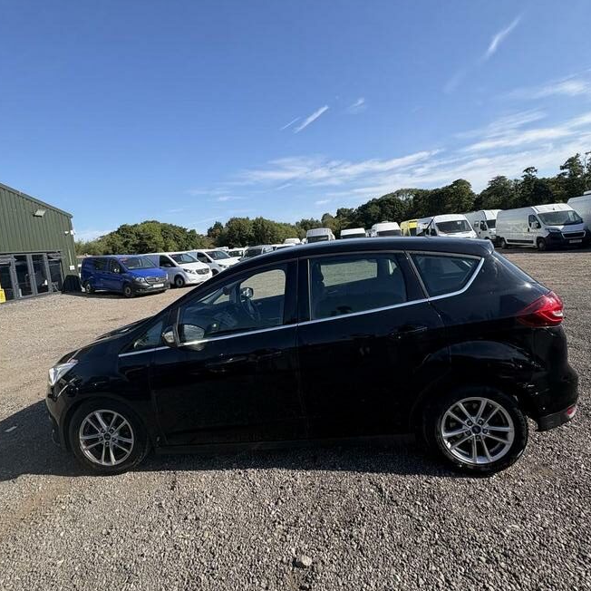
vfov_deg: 83.7
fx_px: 328
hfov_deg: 84.0
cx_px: 292
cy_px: 266
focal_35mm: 17
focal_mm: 2.22
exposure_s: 1/1217
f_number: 2.2
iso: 40
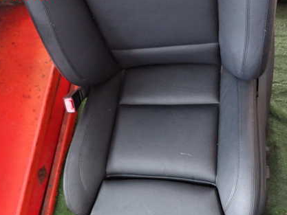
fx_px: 299
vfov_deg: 39.3
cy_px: 142
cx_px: 130
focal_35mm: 36
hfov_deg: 51.3
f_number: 2
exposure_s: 1/20
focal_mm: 4.5
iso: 800
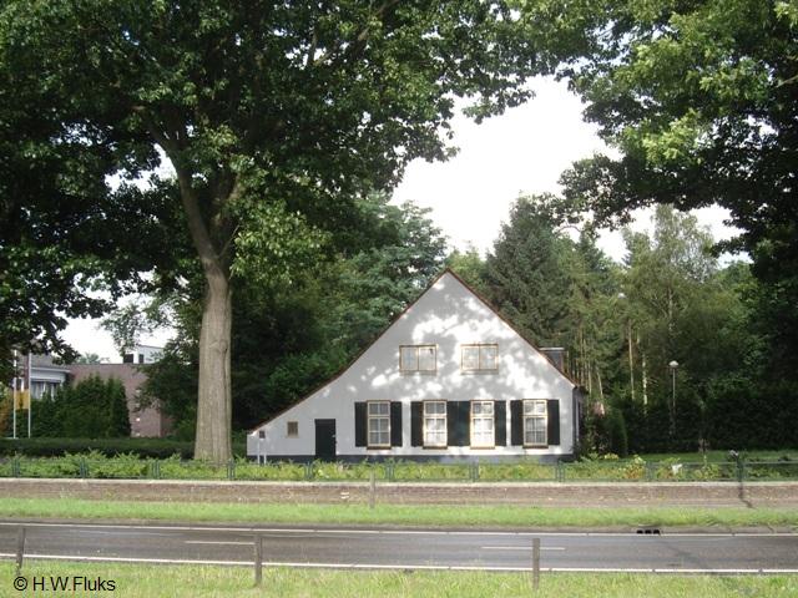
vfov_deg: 37.7
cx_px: 399
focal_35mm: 38
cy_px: 299
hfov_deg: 49.0
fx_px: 876
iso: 64
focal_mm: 7.9
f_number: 2.8
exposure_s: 1/250
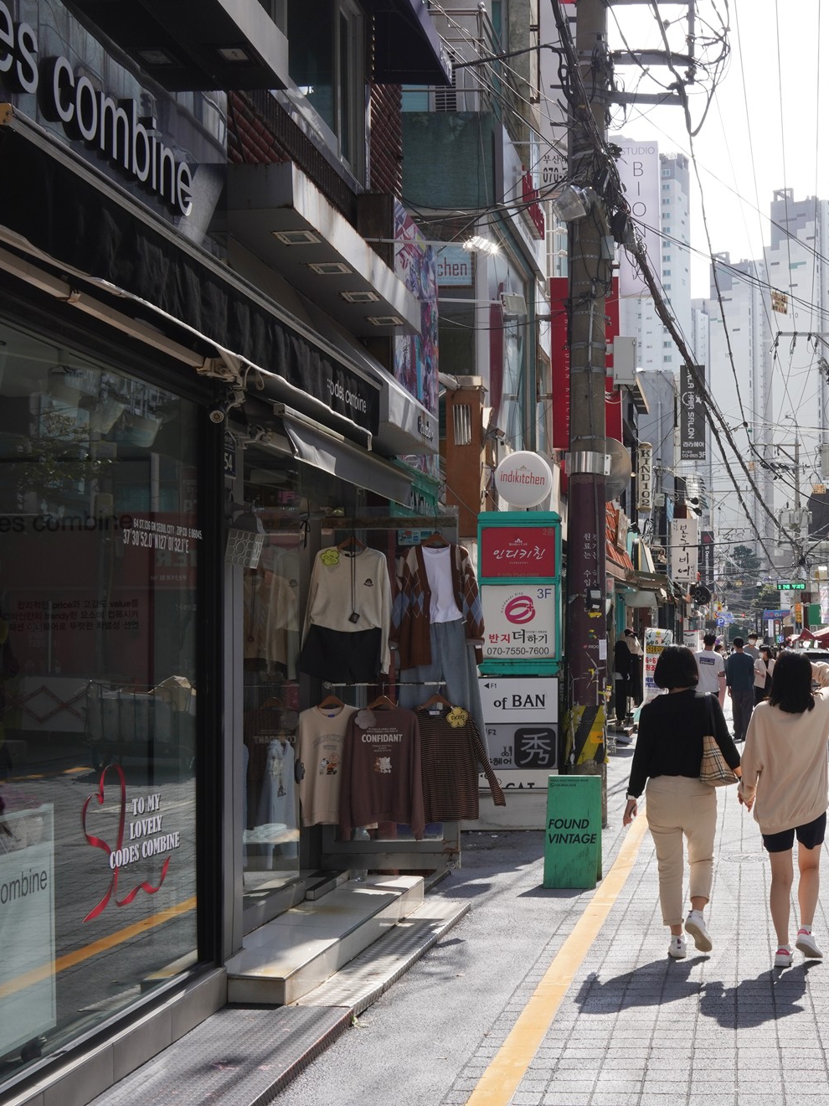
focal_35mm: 51
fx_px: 1628
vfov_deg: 37.5
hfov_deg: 27.4
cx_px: 767
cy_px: 552
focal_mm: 35
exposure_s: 1/100
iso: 400
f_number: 22
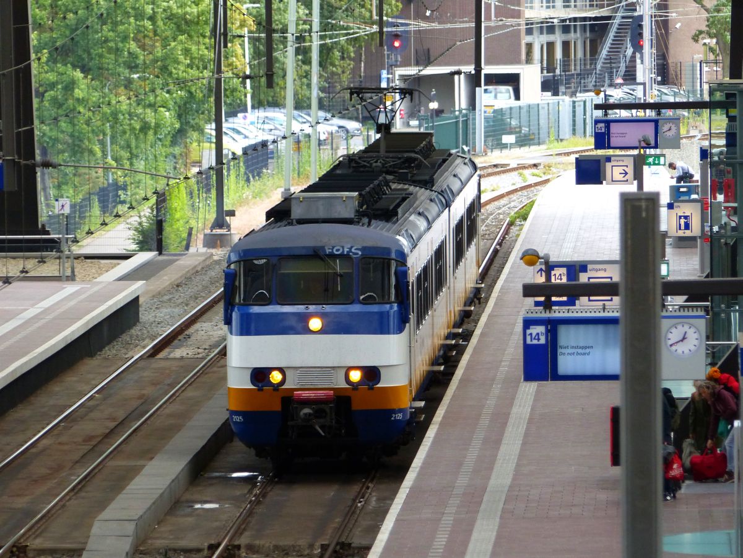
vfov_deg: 3.9
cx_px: 372
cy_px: 279
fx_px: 8135
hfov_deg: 5.2
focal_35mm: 379
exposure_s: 1/500
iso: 320
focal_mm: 68.1
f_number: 2.8
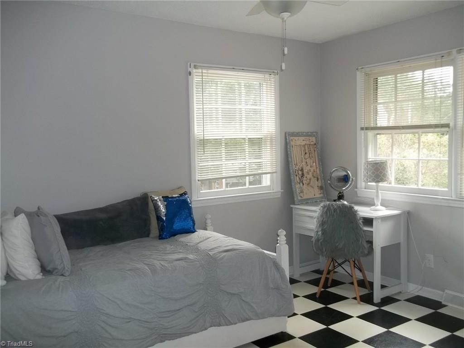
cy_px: 174
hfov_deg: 56.8
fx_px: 429
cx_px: 232
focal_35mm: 32
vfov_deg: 44.2
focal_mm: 5.7
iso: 80
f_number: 2.9
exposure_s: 1/40
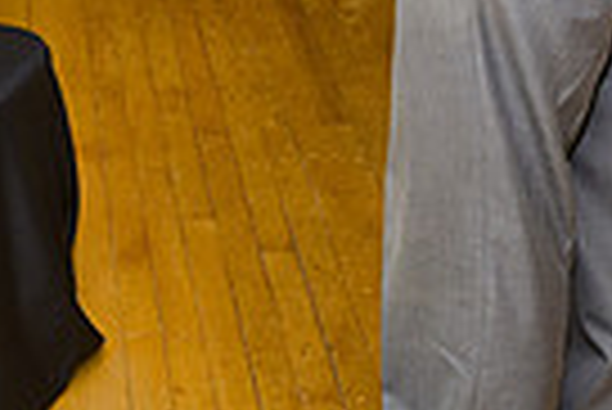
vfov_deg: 9.7
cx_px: 22
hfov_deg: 15.3
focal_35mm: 132
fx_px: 2246
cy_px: -408
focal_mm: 31
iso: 200
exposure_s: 1/60
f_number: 5
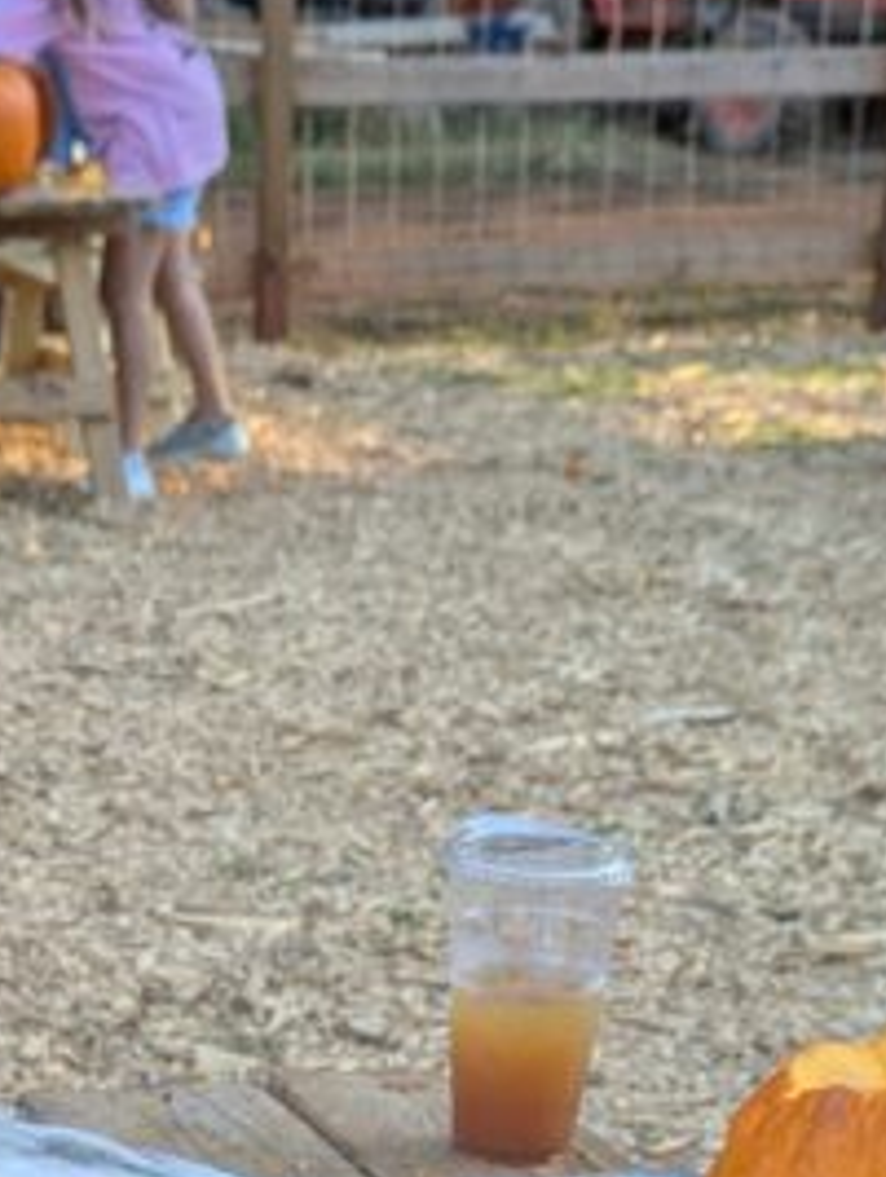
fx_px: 3132
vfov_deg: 18.8
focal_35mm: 92
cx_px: 77
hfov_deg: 15.9
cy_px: 1763
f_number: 1.85
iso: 52
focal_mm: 6.81
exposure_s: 1/207
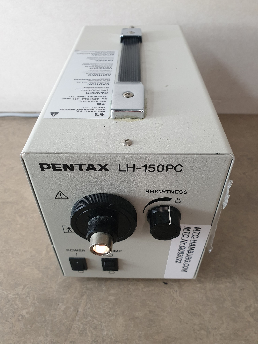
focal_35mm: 26
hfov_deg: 53.1
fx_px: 258
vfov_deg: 67.3
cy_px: 172
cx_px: 129
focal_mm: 4.3
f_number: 2.4
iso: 250
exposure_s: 1/50
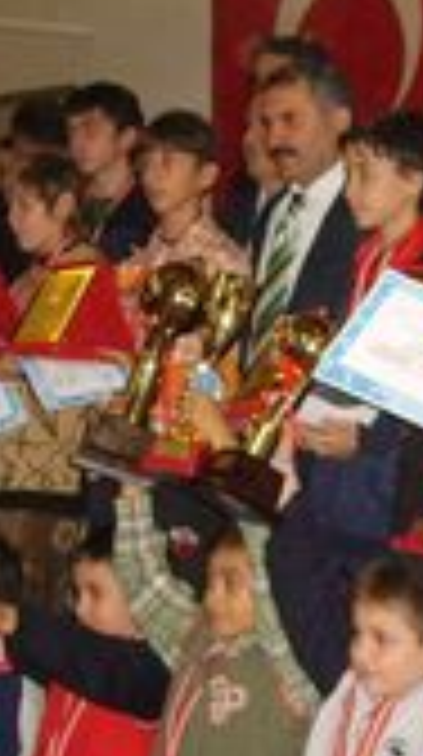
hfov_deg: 11.6
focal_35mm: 103
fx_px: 2062
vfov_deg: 20.8
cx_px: 432
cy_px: 387
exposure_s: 1/45
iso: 235
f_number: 2.8
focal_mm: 5.8
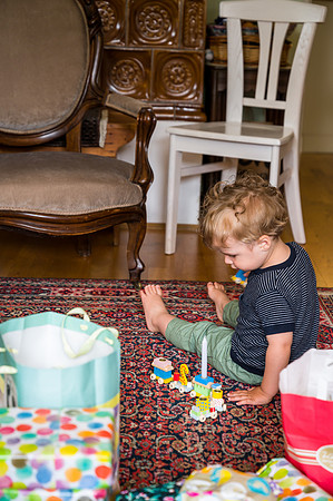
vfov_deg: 28.9
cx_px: 166
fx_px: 973
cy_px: 250
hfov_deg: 19.4
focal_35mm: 70
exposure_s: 1/60
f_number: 4
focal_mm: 70
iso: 560
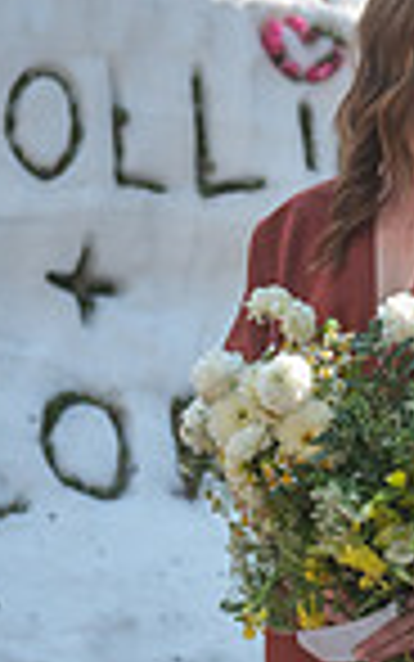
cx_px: 1026
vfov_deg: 6.9
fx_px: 5447
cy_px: 435
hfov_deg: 4.3
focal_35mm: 302
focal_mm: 50
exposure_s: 1/250
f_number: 3.6
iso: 400
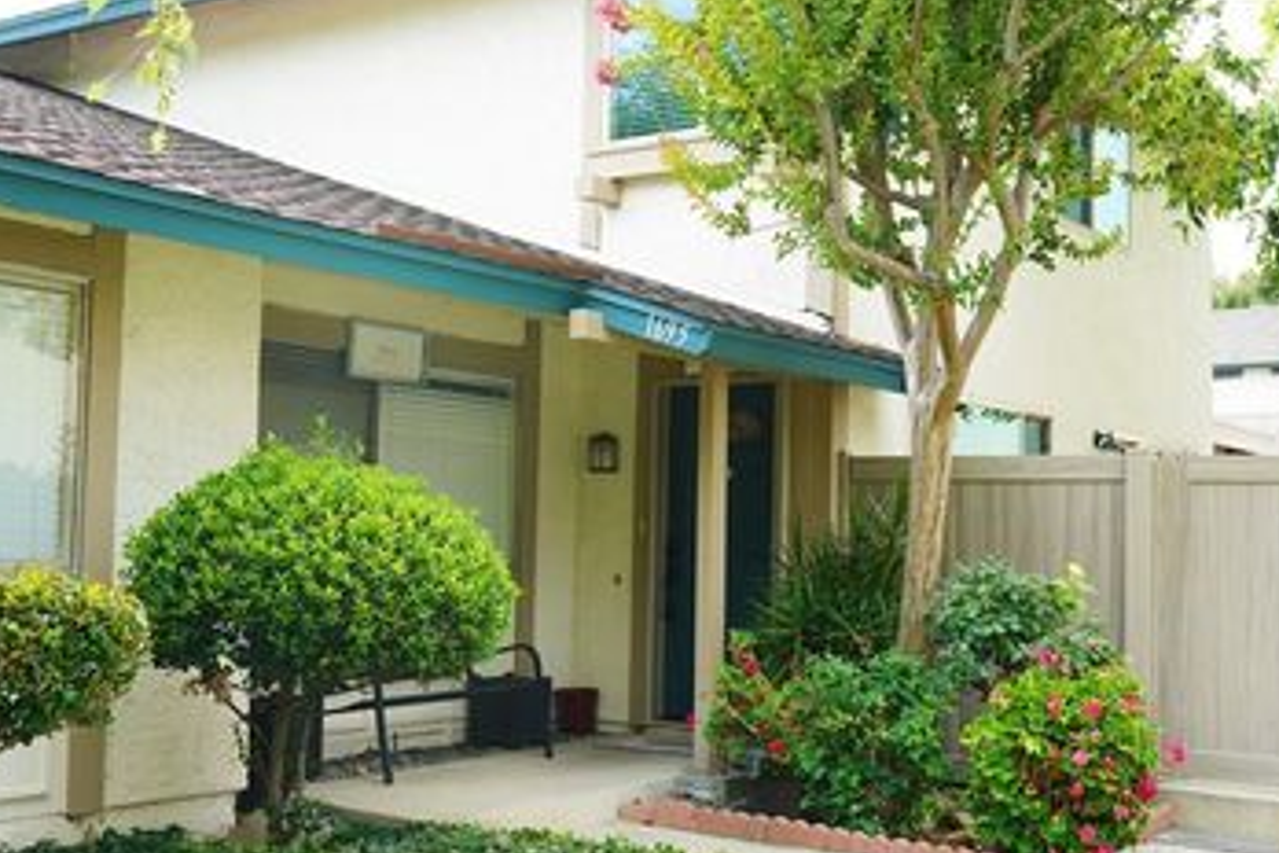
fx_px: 1634
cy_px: 421
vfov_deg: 29.2
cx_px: 665
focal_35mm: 46
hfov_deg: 42.7
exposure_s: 1/250
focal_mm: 32
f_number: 9
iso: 1600
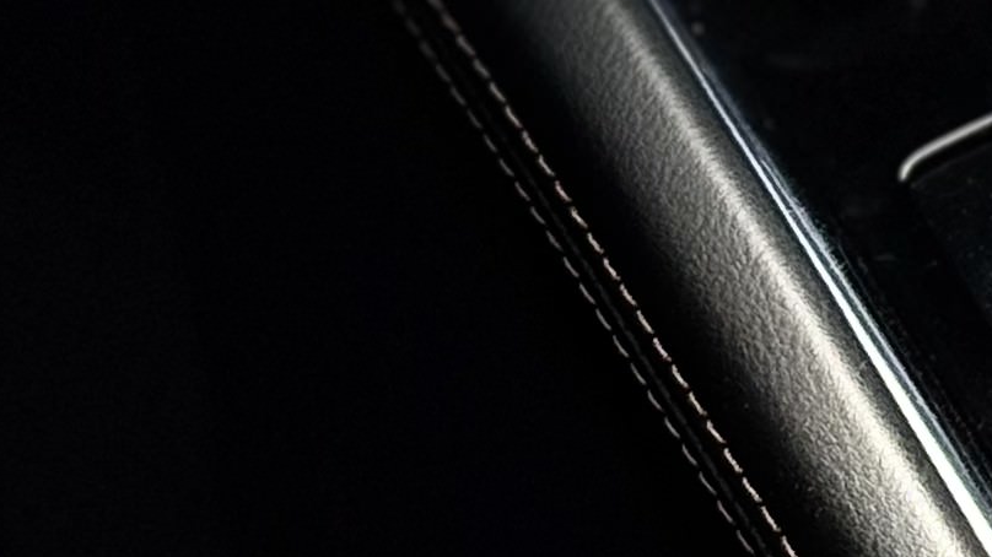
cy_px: -108
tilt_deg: -34.4
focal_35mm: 261
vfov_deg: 4.6
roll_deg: +12.0
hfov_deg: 8.1
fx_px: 6863
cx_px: 1418
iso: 64
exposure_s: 1/1287
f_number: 1.78
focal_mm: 6.76
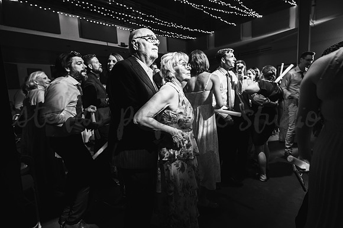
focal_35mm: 18
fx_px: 171
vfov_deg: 67.3
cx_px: 172
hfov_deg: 90.0
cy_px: 114
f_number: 4
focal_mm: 18
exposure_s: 1/60
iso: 4000
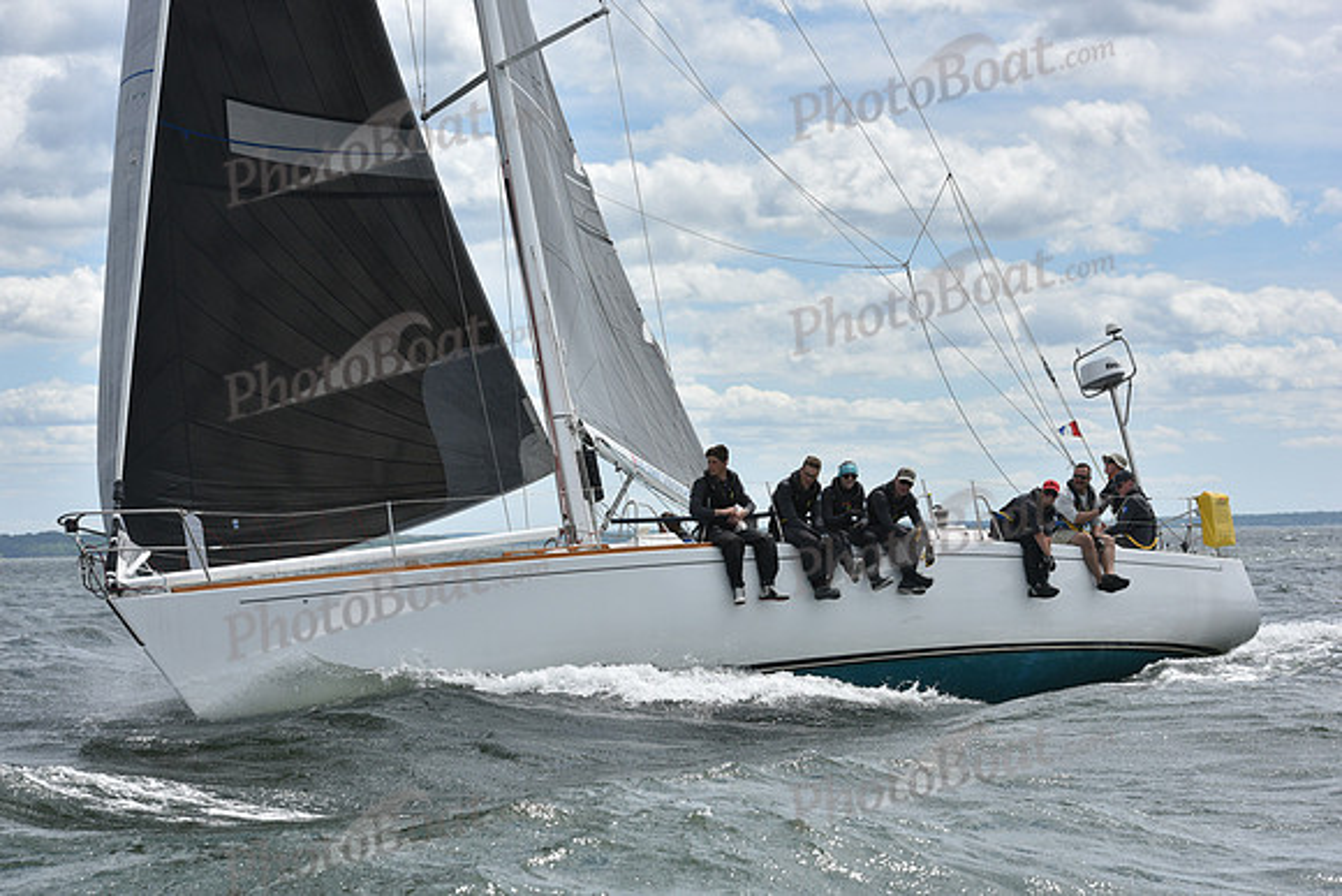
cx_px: 671
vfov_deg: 13.7
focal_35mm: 100
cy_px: 448
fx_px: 3728
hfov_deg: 20.4
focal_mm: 100
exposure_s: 1/1250
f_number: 9
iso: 320
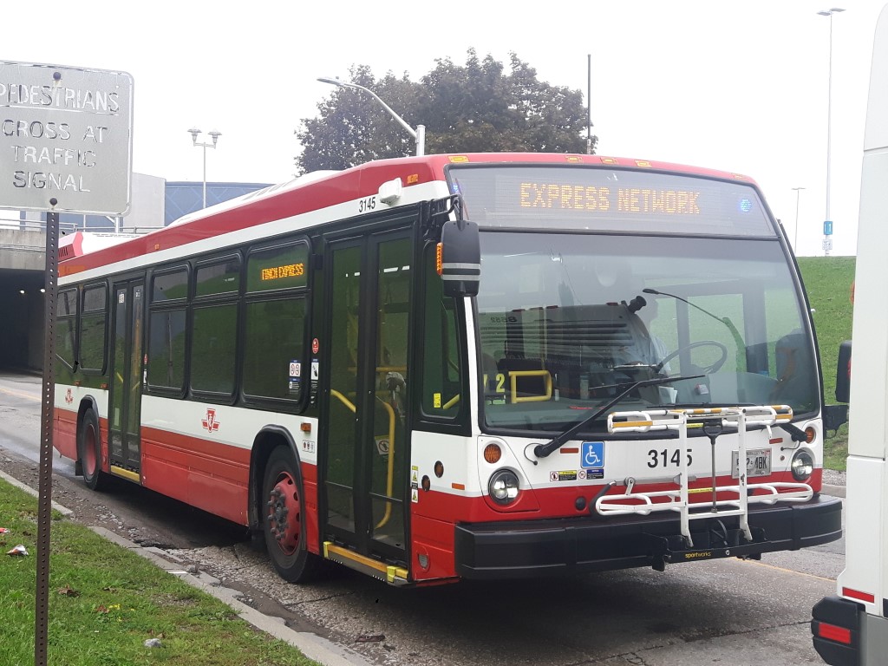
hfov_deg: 58.4
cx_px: 444
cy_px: 333
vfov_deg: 45.4
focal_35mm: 31
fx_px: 795
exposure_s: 1/329
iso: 40
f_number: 1.9
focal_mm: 3.7
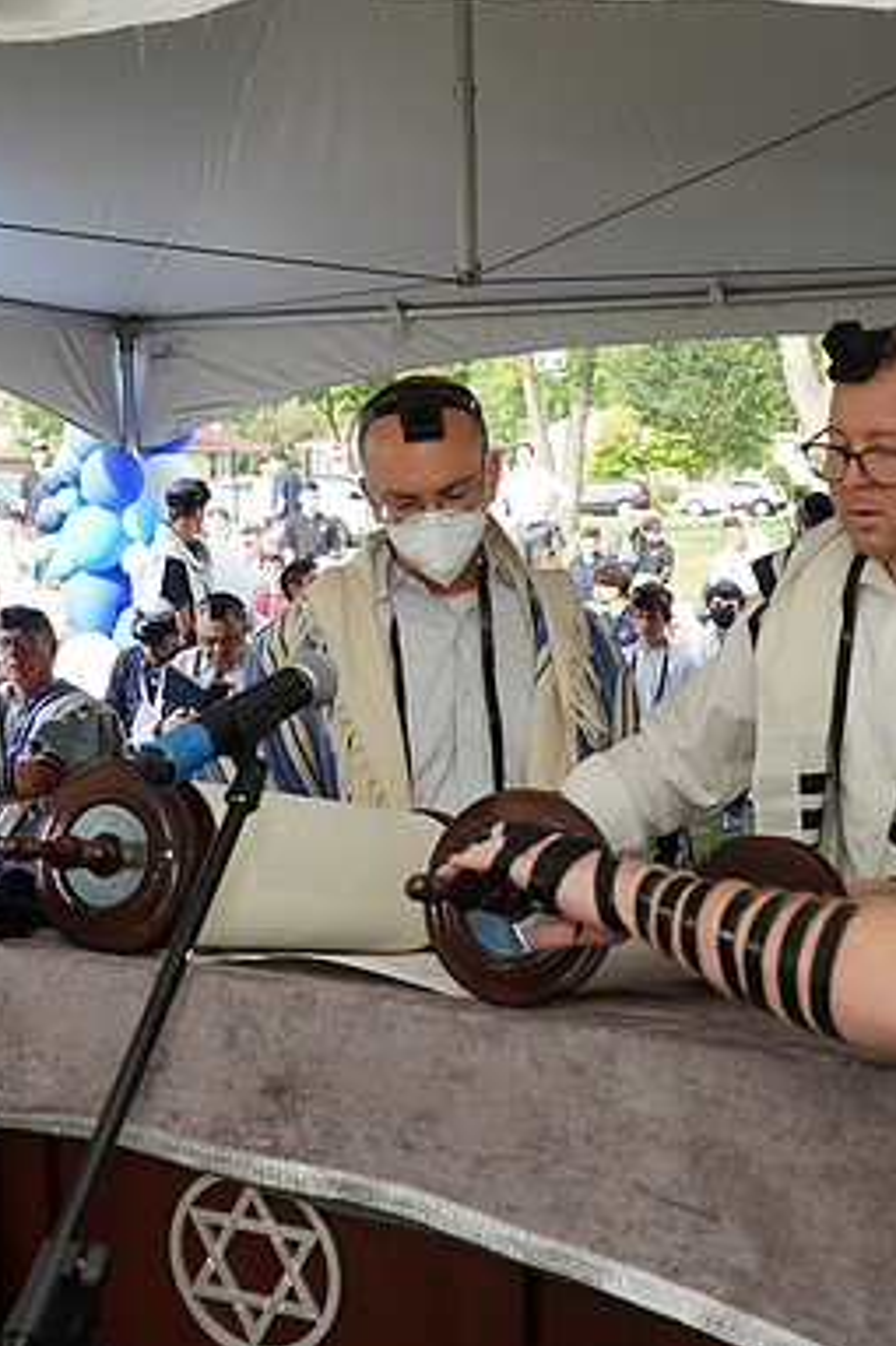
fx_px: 1756
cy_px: 673
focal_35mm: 47
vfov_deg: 41.9
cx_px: 488
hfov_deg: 28.6
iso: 320
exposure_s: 1/125
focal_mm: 31
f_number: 6.3
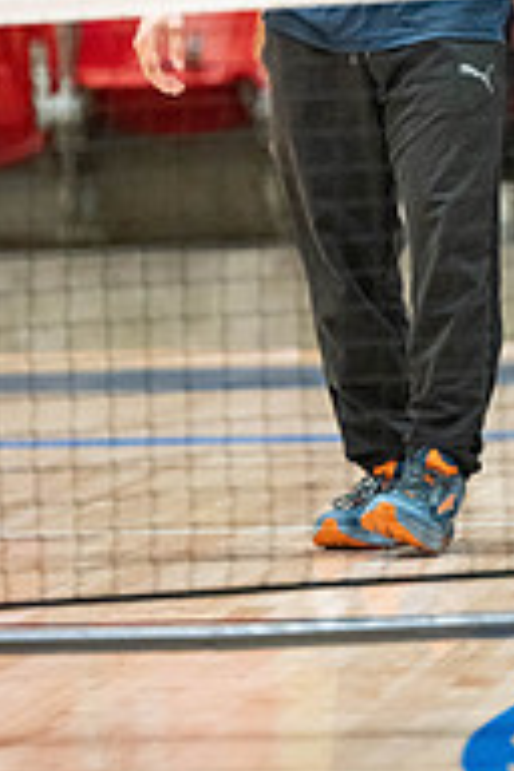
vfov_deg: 4.4
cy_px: 60
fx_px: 10022
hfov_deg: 2.9
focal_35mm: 468
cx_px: 402
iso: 5000
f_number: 2.8
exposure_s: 1/500
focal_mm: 200
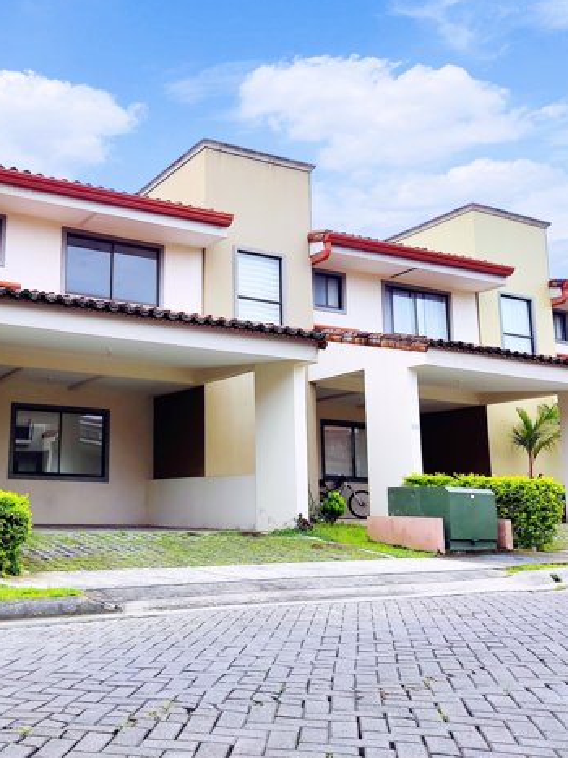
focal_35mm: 34
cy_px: 377
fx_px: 744
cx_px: 108
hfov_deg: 40.0
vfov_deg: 54.0
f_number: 1.79
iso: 50
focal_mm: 4.71
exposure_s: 1/615
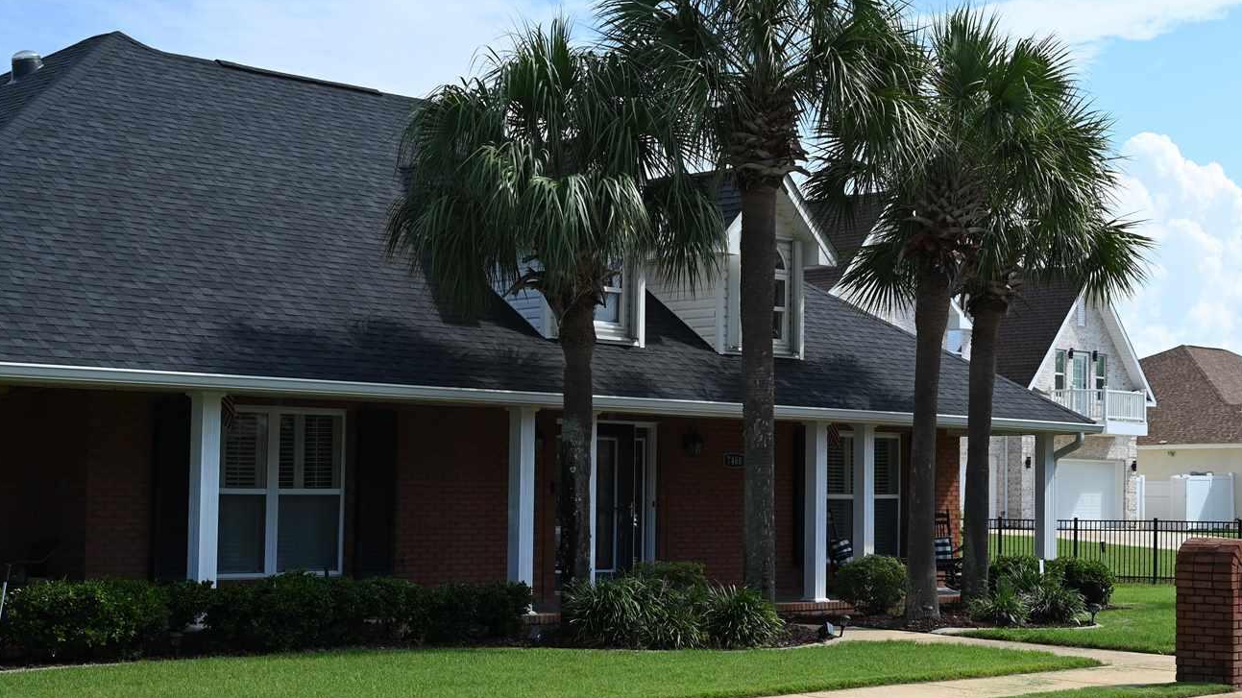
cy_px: 381
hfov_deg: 32.5
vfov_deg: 19.1
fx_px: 2075
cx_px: 977
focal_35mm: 63
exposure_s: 1/400
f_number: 7.1
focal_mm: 38
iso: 100
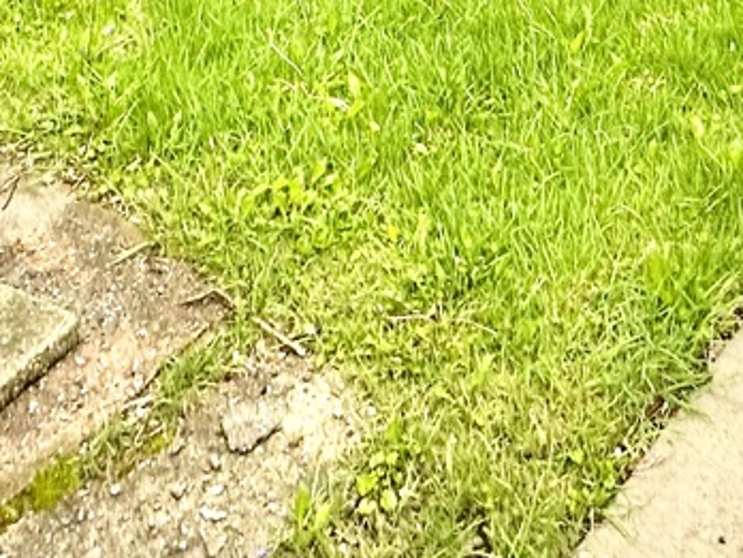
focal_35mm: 58
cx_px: 515
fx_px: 1245
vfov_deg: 18.0
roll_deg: -0.1
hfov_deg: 32.9
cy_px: -534
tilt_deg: -0.6
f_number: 2.2
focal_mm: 2.22
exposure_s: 1/99
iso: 80
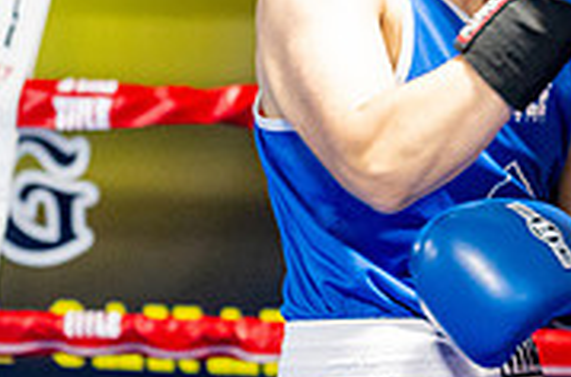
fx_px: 3841
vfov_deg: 5.6
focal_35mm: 243
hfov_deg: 8.5
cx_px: 555
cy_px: 289
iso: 4000
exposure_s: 1/800
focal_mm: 60
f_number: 2
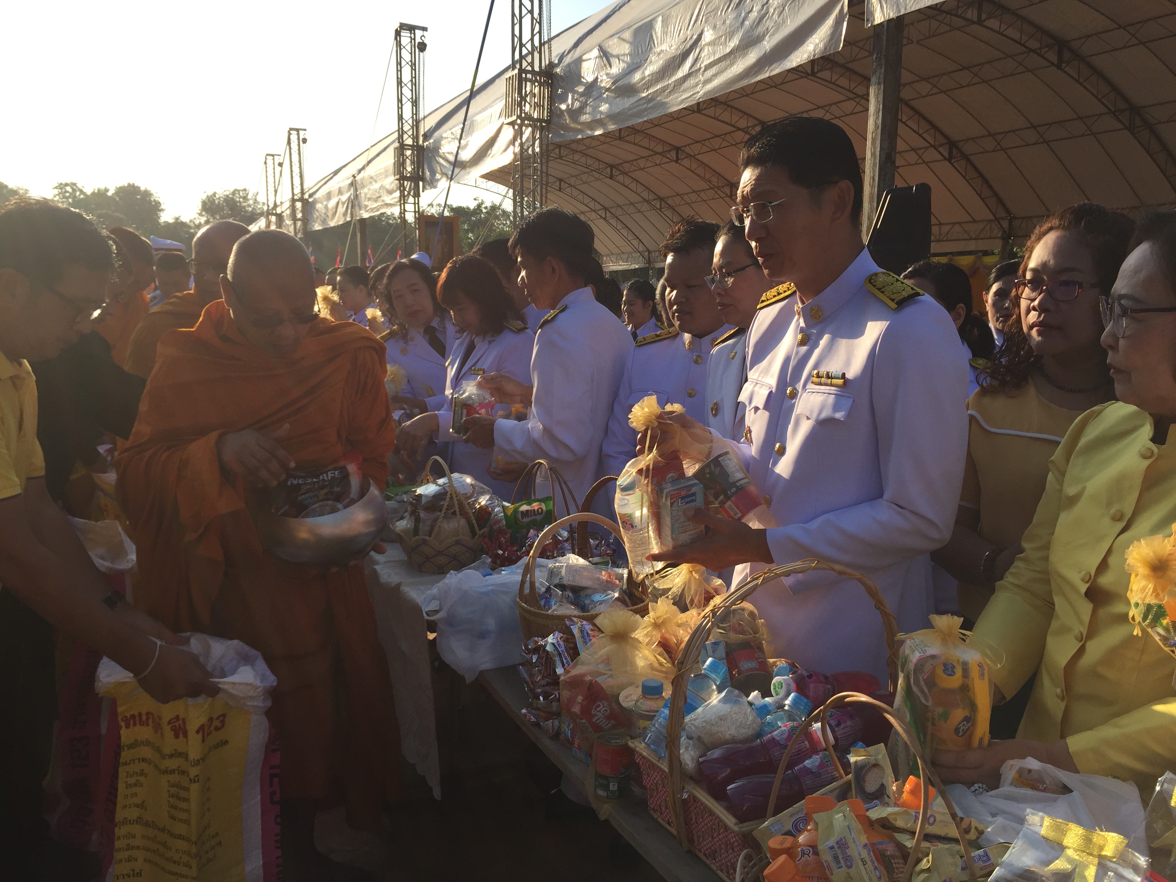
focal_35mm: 29
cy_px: 441
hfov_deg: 61.7
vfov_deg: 48.2
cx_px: 588
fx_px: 985
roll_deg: -1.6
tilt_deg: -7.1
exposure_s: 1/1412
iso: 32
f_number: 2.2
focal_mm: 4.15
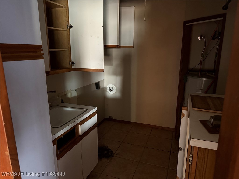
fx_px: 166
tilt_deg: -12.6
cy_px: 90
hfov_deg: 71.6
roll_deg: -0.1
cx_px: 120
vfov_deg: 56.8
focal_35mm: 24
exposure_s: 1/30
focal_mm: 6.76
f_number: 1.78
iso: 1600
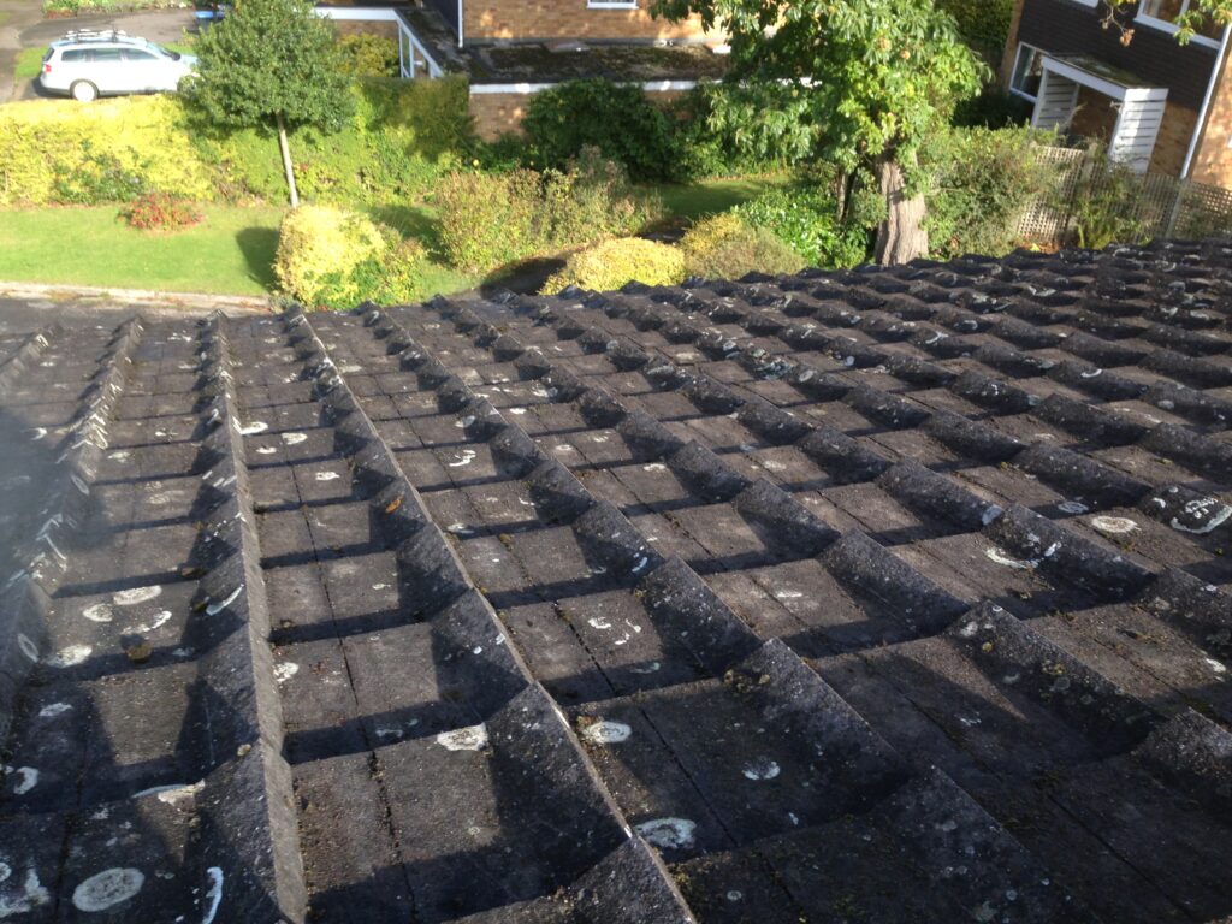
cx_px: 616
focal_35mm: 33
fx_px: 1174
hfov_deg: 55.4
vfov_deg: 42.9
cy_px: 462
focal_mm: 4.12
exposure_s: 1/304
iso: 50
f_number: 2.4
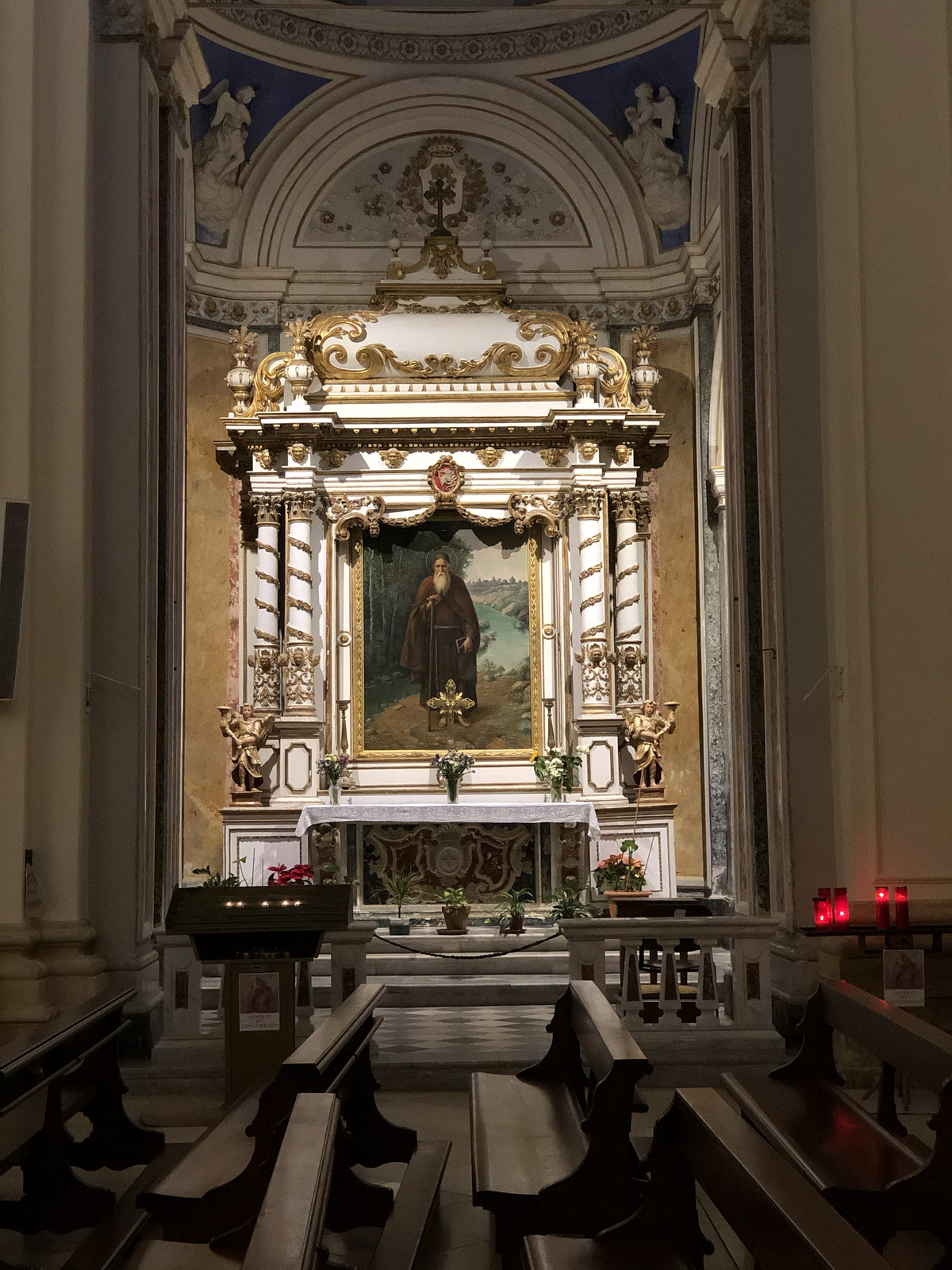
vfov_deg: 36.8
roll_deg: +0.9
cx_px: 476
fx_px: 1907
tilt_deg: +5.7
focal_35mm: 52
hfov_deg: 28.0
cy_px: 635
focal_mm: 6
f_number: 2.4
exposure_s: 1/20
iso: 160
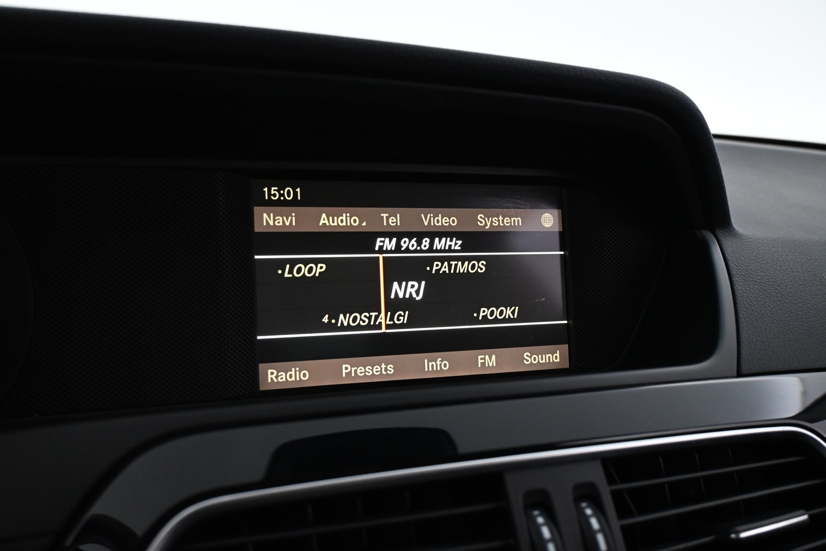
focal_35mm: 30
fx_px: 688
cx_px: 413
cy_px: 276
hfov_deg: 61.9
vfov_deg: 43.6
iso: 1800
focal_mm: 20
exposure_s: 1/30
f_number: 4
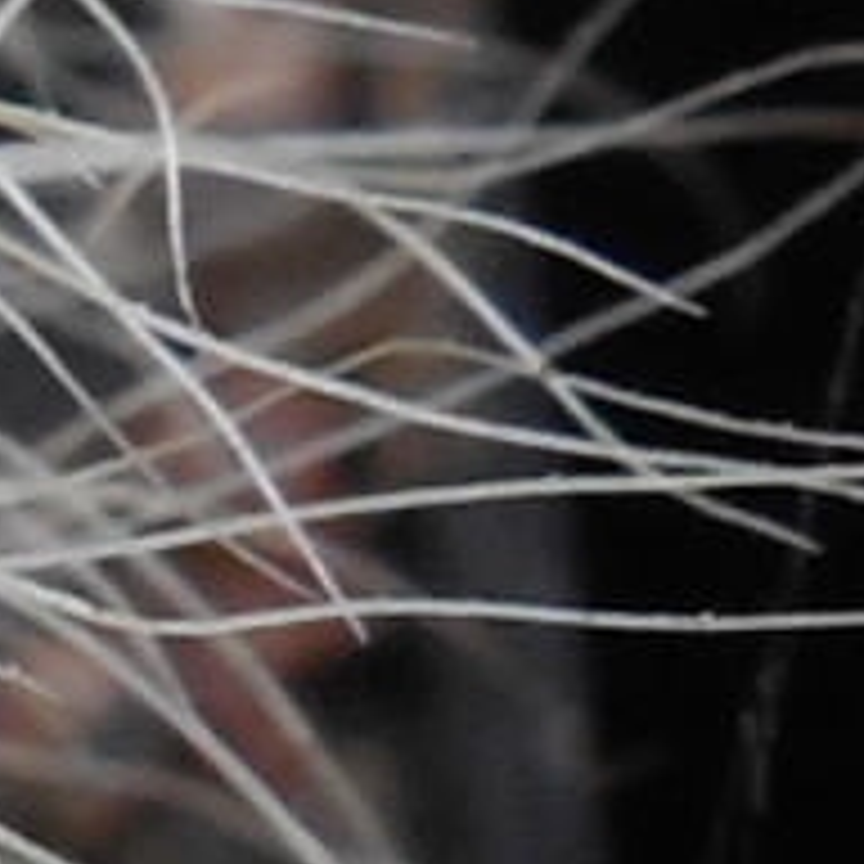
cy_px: 1089
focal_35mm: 228
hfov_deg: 7.0
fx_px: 6438
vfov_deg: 7.6
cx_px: -1620
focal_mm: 5.6
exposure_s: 1/30
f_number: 3.6
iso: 400
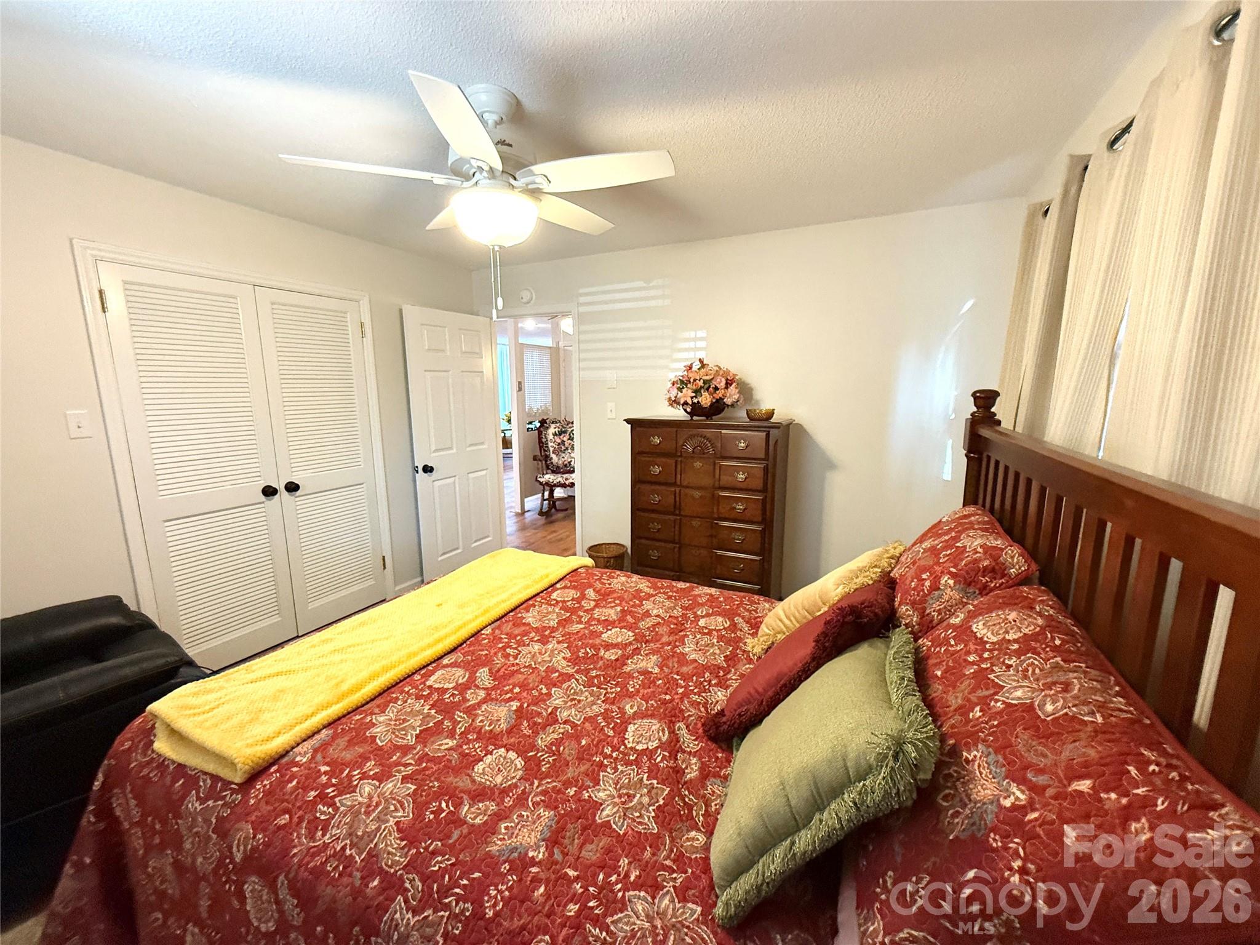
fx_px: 510
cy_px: 472
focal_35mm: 14
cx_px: 630
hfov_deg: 102.1
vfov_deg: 85.7
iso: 400
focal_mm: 2.22
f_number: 2.2
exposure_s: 1/60
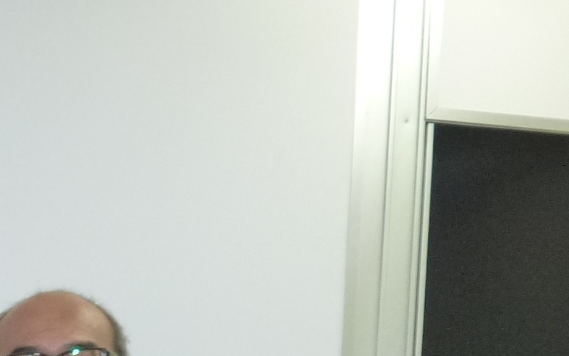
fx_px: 1303
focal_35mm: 84
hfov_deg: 21.4
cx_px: -242
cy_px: 683
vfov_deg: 13.6
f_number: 3.3
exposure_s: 1/60
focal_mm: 4.3
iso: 320
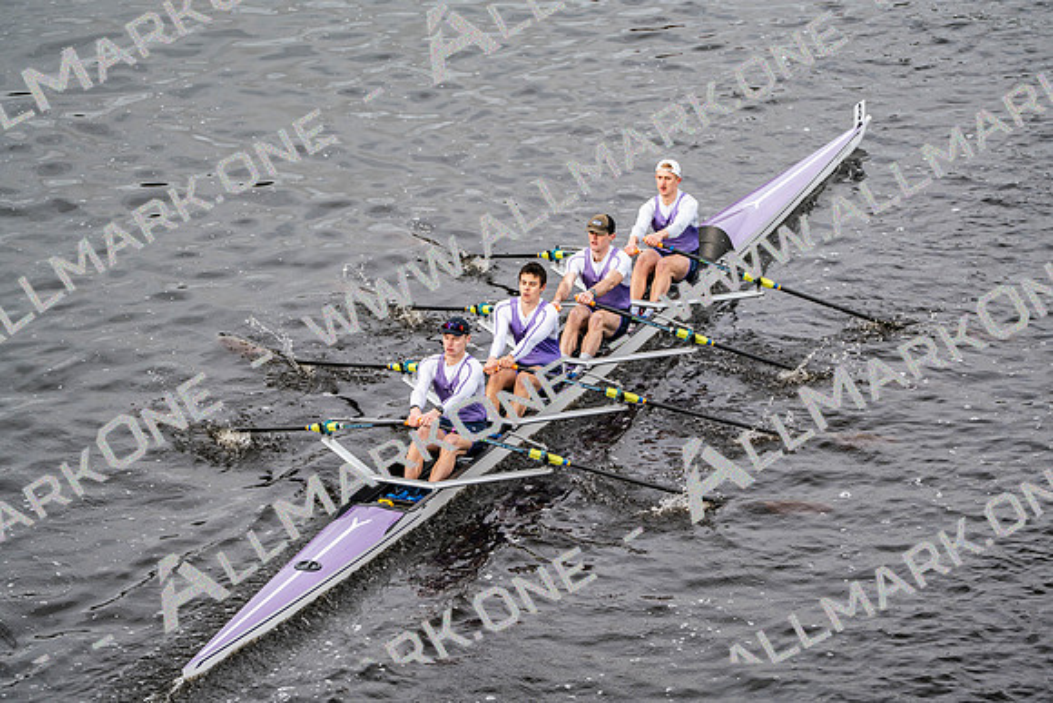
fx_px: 5851
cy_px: 352
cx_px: 526
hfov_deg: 10.3
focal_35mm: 200
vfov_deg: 6.9
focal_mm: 200
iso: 320
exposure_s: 1/2000
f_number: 2.8
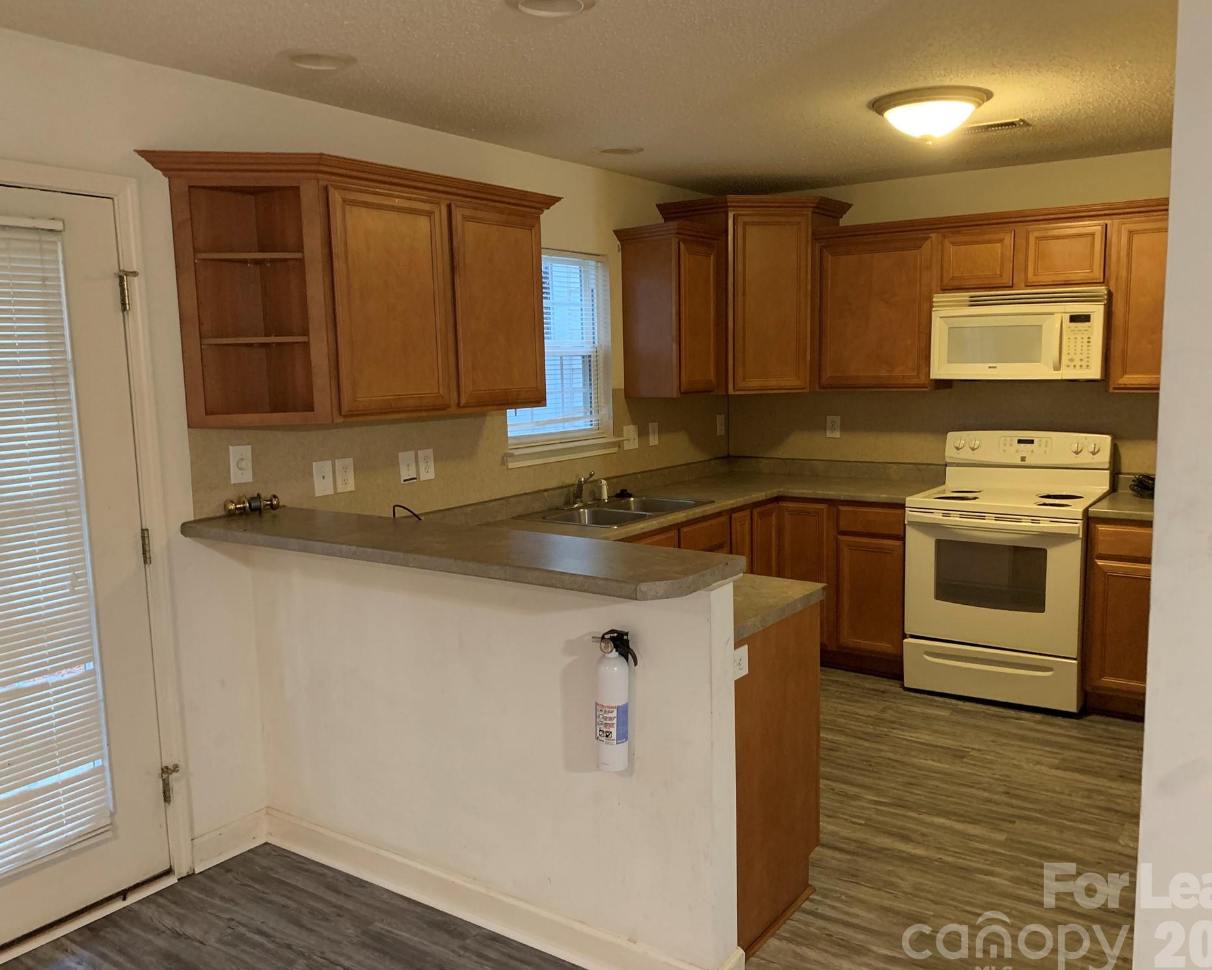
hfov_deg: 62.2
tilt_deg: -8.1
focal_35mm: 28
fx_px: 1004
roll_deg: +1.1
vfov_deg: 51.5
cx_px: 626
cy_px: 489
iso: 500
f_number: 1.8
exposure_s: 1/30
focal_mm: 4.25
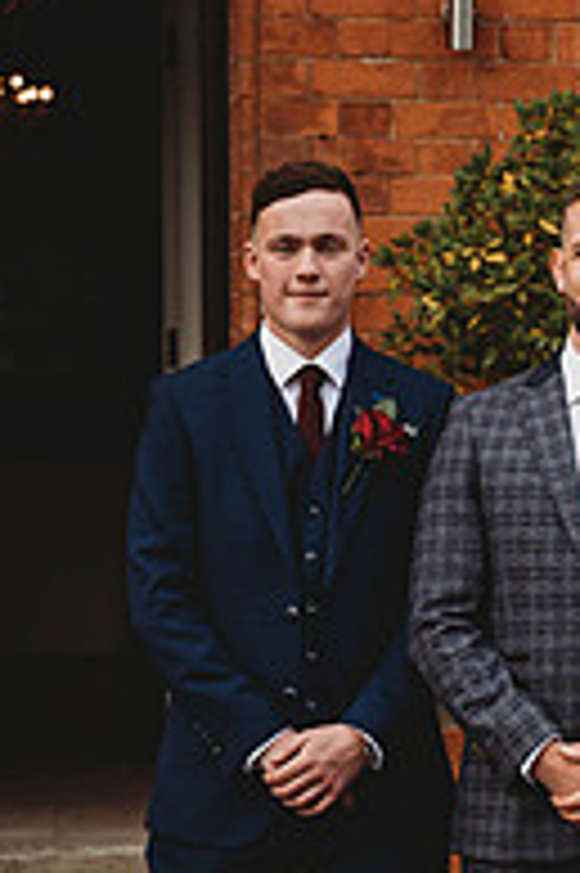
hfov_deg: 9.3
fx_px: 3534
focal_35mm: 146
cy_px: 774
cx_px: 650
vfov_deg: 13.9
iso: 110
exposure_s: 1/160
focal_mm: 63
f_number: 2.8
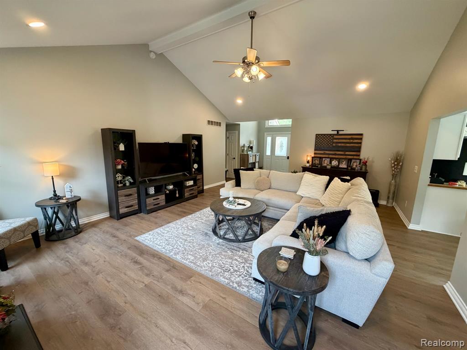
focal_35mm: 14
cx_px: 234
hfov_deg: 102.1
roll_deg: -0.9
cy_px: 175
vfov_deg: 85.7
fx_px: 189
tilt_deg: -9.4
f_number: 2.2
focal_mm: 2.22
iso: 320
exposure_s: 1/120
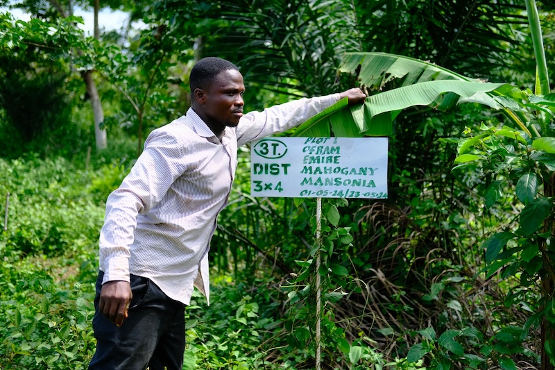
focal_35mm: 53
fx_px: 817
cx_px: 278
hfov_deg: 37.5
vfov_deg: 25.5
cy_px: 185
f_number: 2
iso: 400
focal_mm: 35
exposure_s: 1/2700
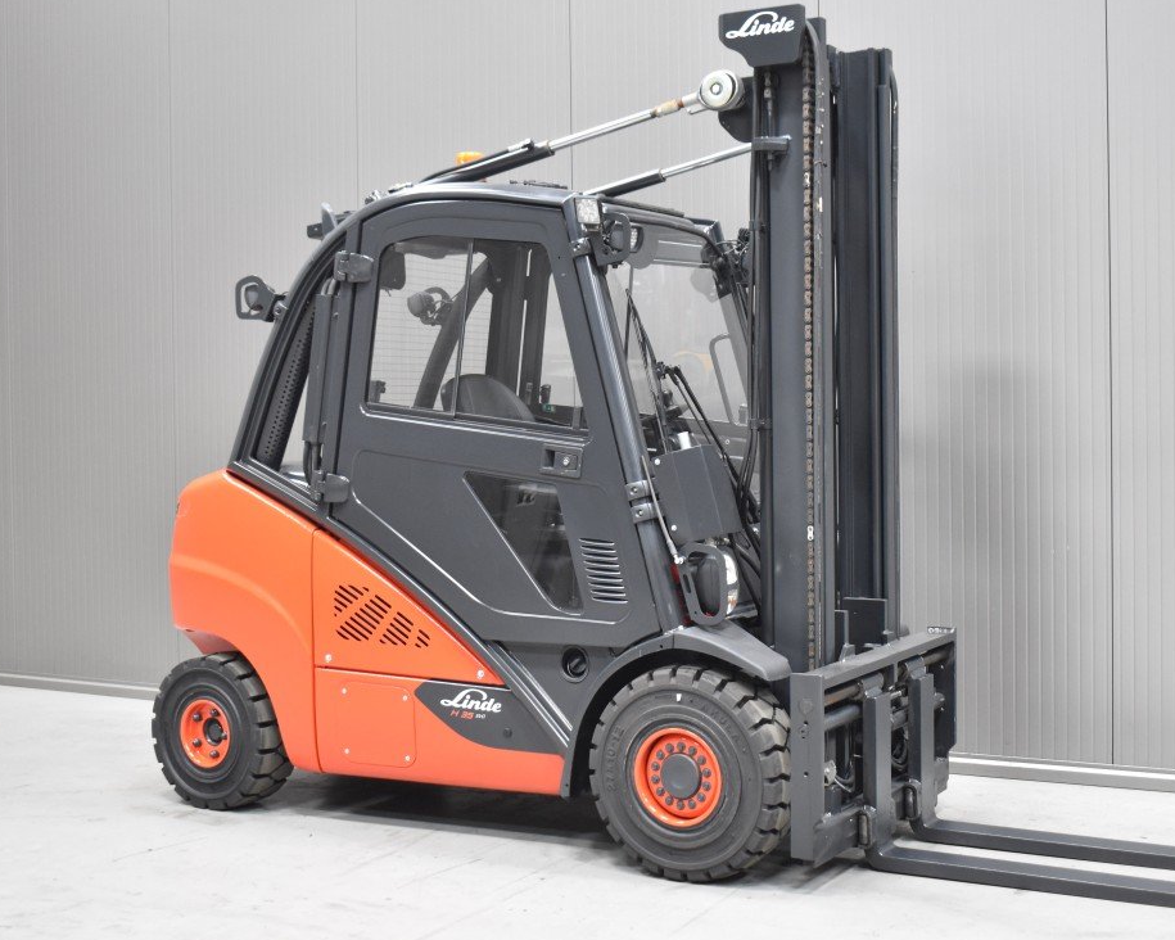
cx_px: 648
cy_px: 456
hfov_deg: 38.7
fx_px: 1669
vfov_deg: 31.4
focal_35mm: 48
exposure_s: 1/25
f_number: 4.5
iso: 1600
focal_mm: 26
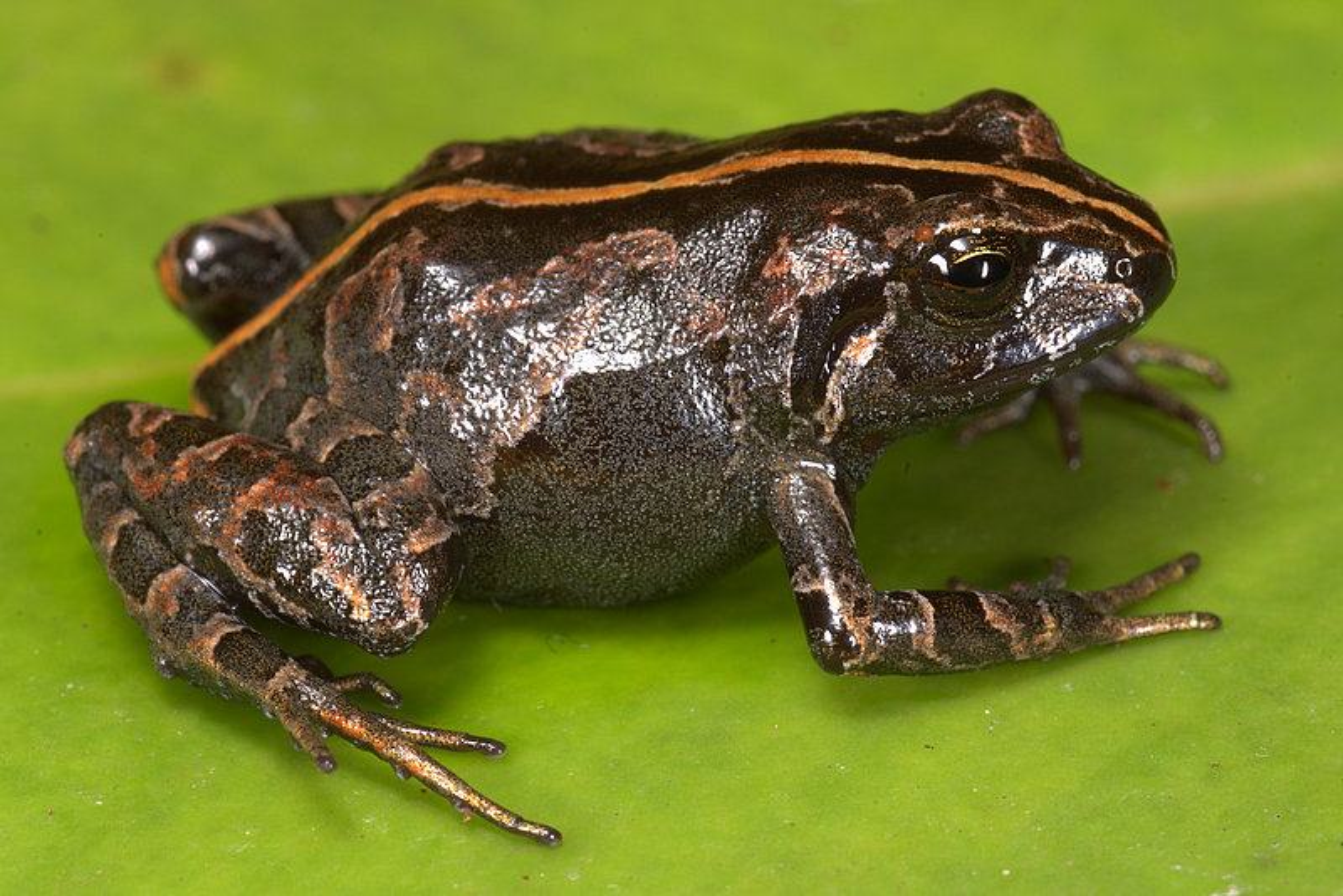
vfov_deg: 8.7
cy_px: 448
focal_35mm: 158
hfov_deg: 13.0
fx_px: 5877
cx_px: 672
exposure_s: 1/60
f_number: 32
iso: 100
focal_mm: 105
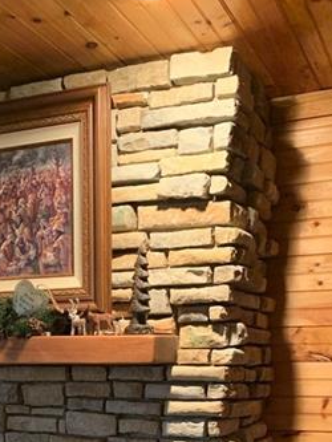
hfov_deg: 23.6
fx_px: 767
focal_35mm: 60
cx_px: 21
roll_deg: +0.1
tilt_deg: -5.1
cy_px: 446
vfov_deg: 29.9
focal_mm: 4.25
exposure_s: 1/30
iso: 500
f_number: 1.8
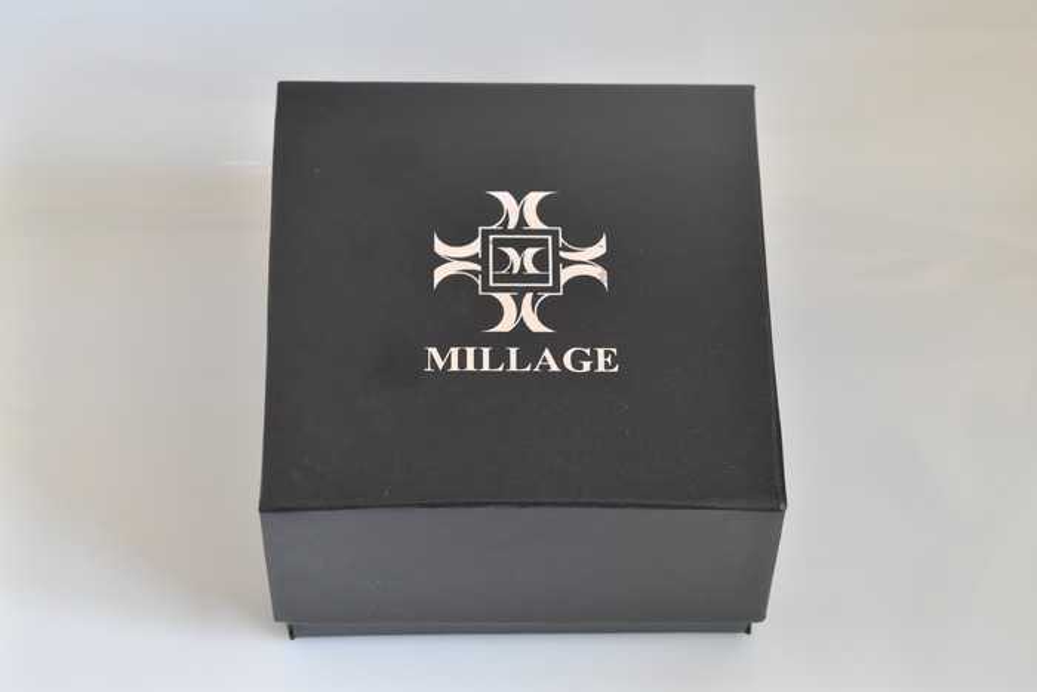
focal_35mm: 90
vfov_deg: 15.2
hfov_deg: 22.6
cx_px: 518
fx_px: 2593
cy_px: 346
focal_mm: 60
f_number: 6.3
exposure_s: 1/125
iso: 1600
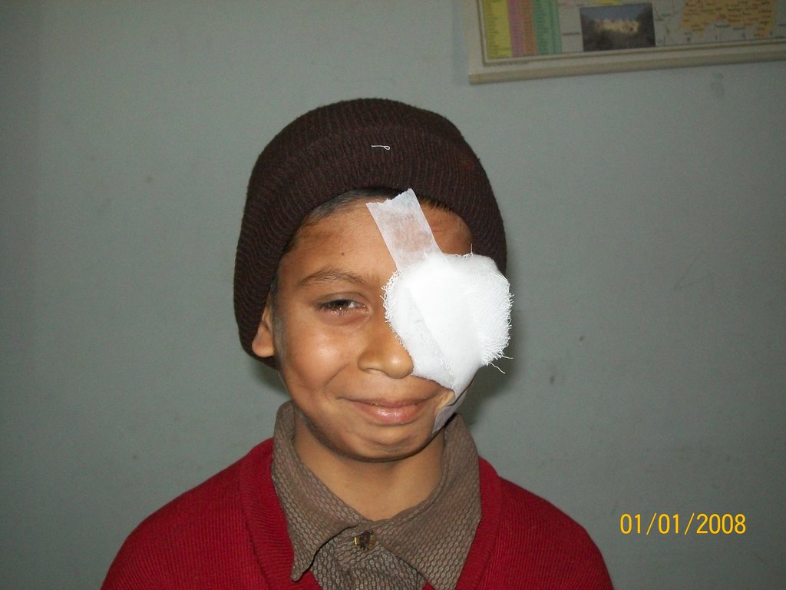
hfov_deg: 42.1
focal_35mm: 45
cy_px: 295
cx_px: 393
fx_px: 1022
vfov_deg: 32.2
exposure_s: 1/80
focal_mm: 7.6
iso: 160
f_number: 3
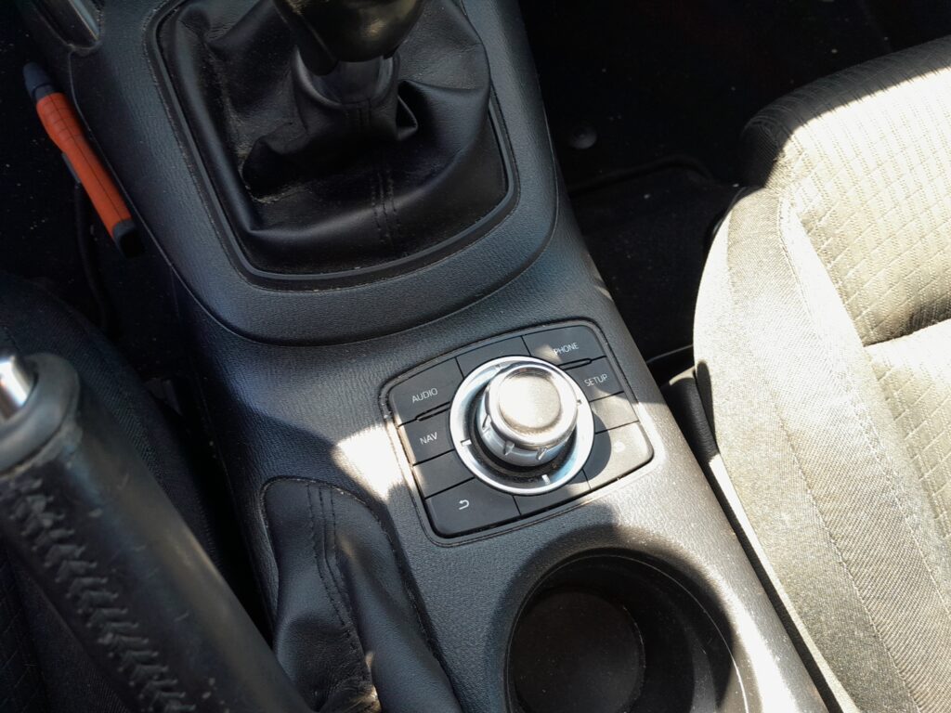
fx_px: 714
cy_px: 356
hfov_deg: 67.3
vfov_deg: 53.1
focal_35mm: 26
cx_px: 476
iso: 40
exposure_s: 1/60
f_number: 1.8
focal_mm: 4
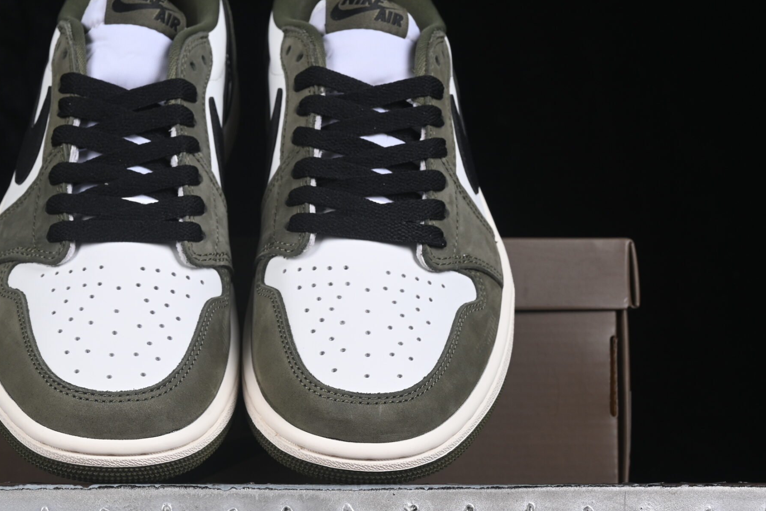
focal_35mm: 107
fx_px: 2277
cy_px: 258
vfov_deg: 12.8
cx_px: 247
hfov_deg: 19.0
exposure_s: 1/80
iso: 160
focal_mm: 50
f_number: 8
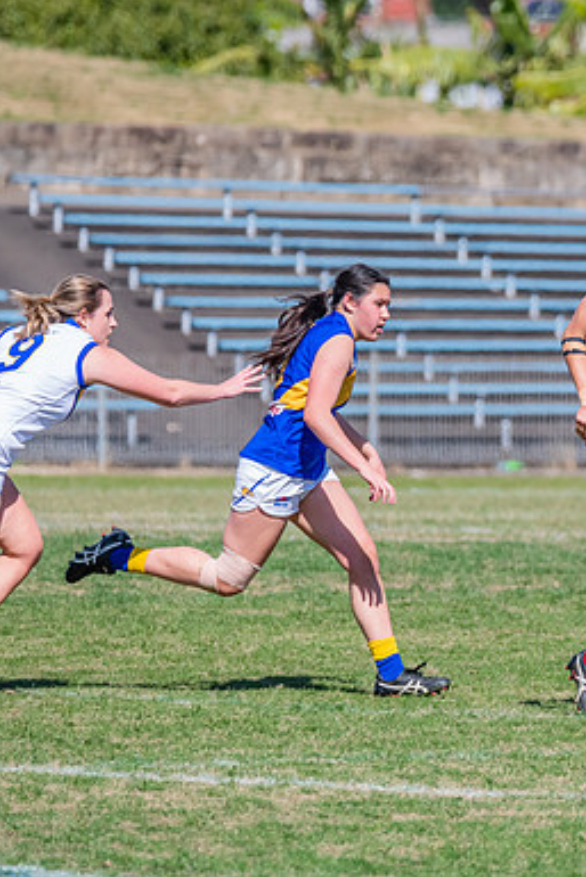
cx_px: 762
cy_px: 441
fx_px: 17587
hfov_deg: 1.9
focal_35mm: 721
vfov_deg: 2.9
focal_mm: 400
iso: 800
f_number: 10
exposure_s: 1/1600
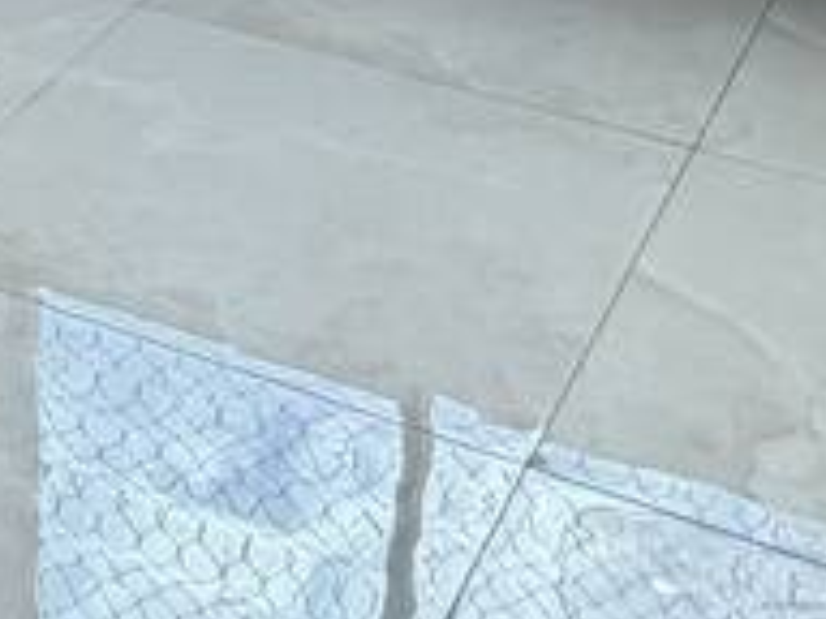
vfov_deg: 11.3
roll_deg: +0.2
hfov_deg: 17.8
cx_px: -168
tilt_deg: -2.5
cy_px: -963
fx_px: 2505
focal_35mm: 105
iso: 125
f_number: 2.2
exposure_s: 1/120
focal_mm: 2.22
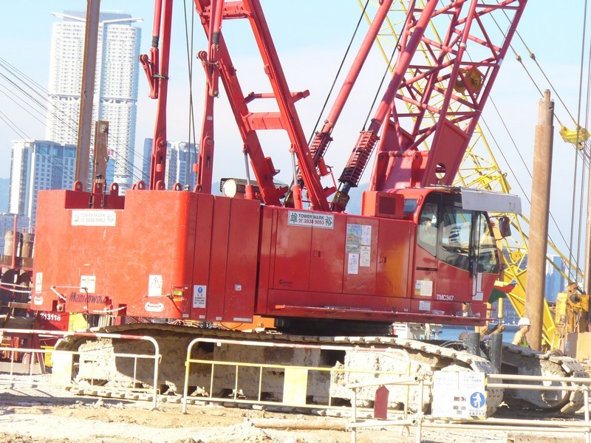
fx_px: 2168
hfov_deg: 15.5
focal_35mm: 127
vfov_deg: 11.7
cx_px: 296
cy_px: 222
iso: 64
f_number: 3.7
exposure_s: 1/250
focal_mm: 21
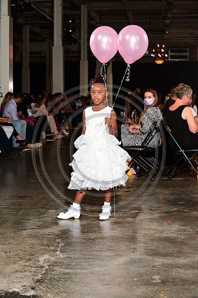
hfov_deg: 19.4
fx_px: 578
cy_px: 149
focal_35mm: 70
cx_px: 99
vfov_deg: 28.9
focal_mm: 70
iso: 1000
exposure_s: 1/125
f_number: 6.3
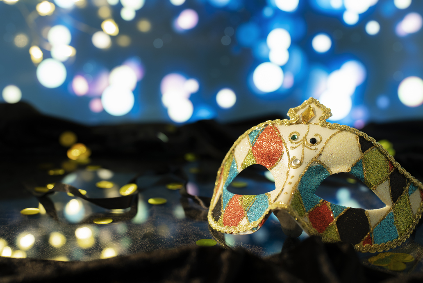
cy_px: 142
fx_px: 588
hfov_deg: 39.6
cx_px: 212
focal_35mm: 50
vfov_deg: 27.0
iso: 100
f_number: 2
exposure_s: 1/3.33
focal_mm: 50
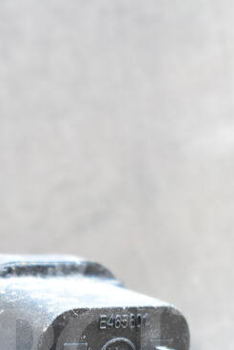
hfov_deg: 6.7
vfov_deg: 10.0
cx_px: 78
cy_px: 383
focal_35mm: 204
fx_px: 1991
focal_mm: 55
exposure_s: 1/100
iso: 3600
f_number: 5.6
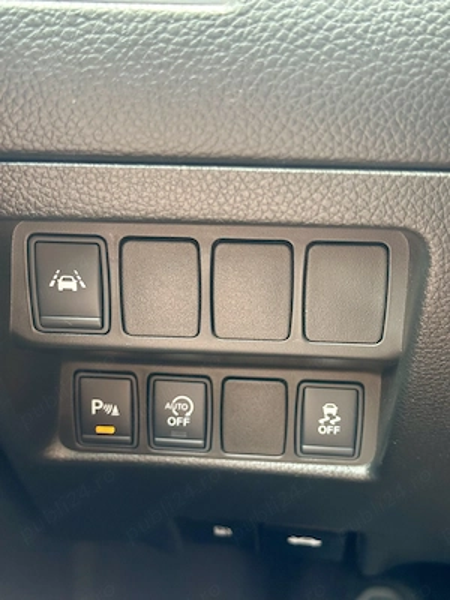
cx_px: 225
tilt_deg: -20.6
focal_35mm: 48
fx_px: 832
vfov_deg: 39.7
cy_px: 300
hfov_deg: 30.3
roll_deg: -1.5
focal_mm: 6.86
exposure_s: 1/40
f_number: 1.78
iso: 250
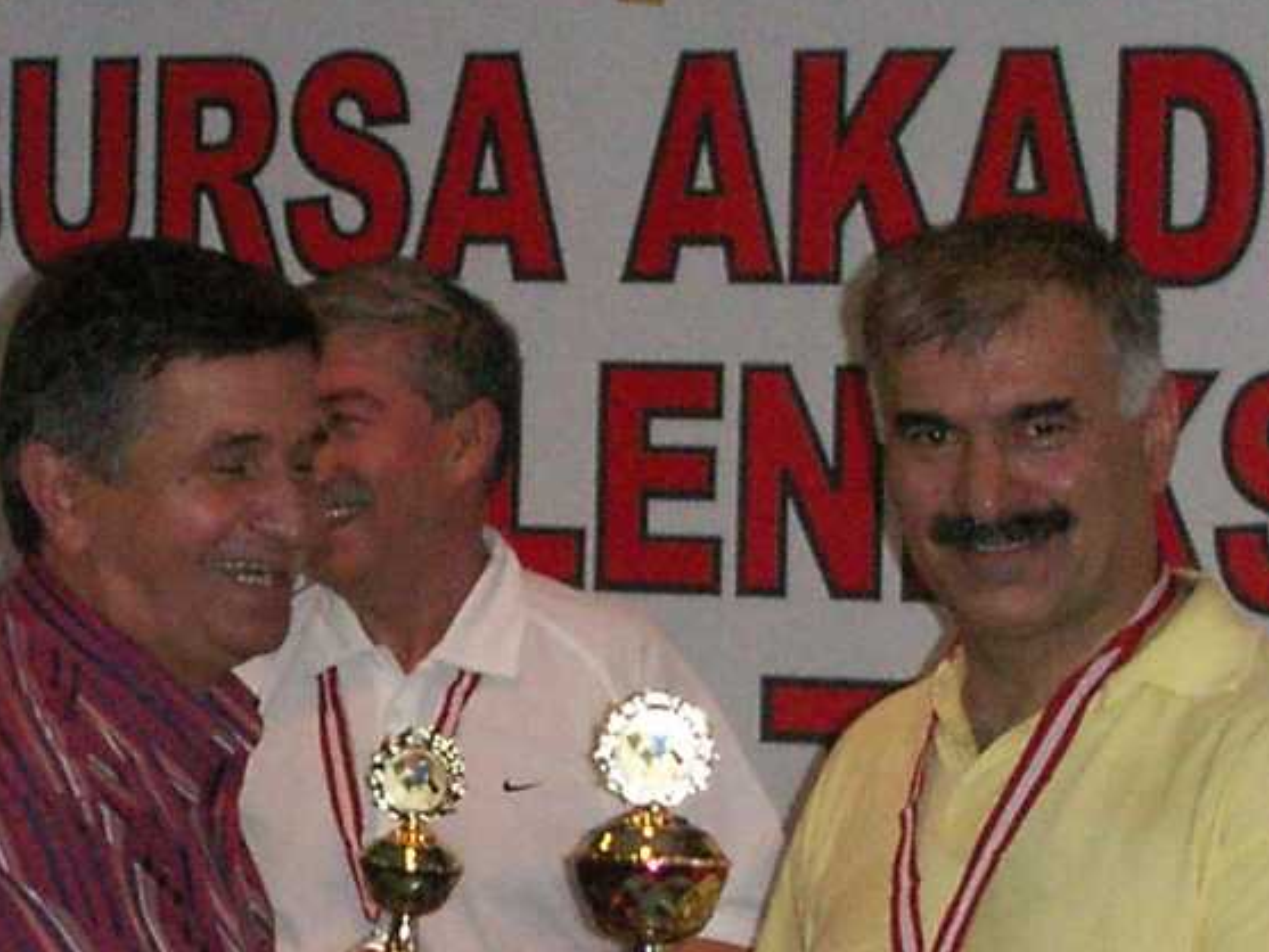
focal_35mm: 166
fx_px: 6087
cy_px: 757
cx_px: 433
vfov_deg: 8.9
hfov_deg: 11.9
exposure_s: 1/40
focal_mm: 7.7
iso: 160
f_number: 3.5
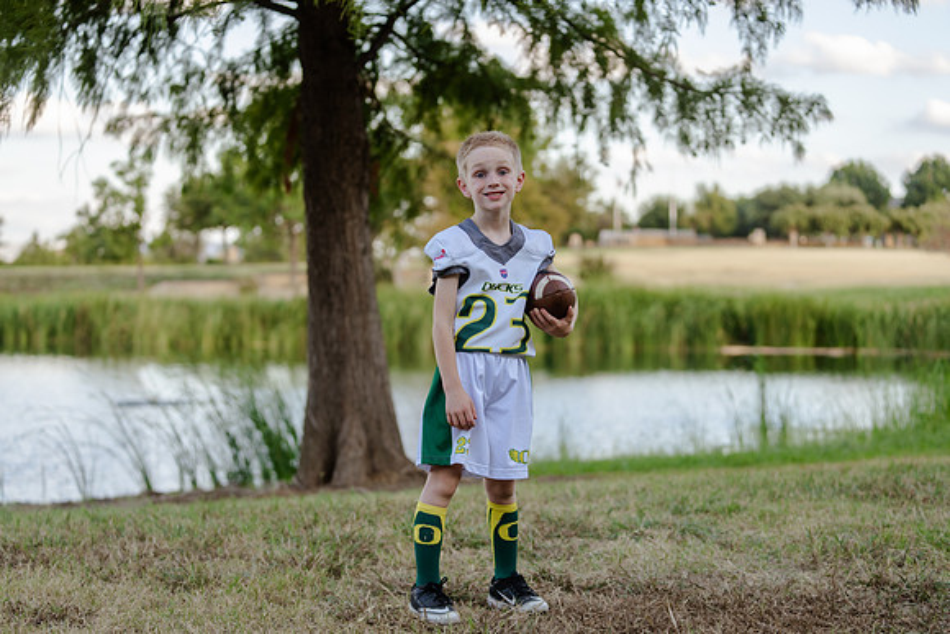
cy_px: 317
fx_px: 1848
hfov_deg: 28.8
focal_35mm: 70
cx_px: 475
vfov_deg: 19.5
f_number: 2.8
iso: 160
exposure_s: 1/320
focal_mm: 70
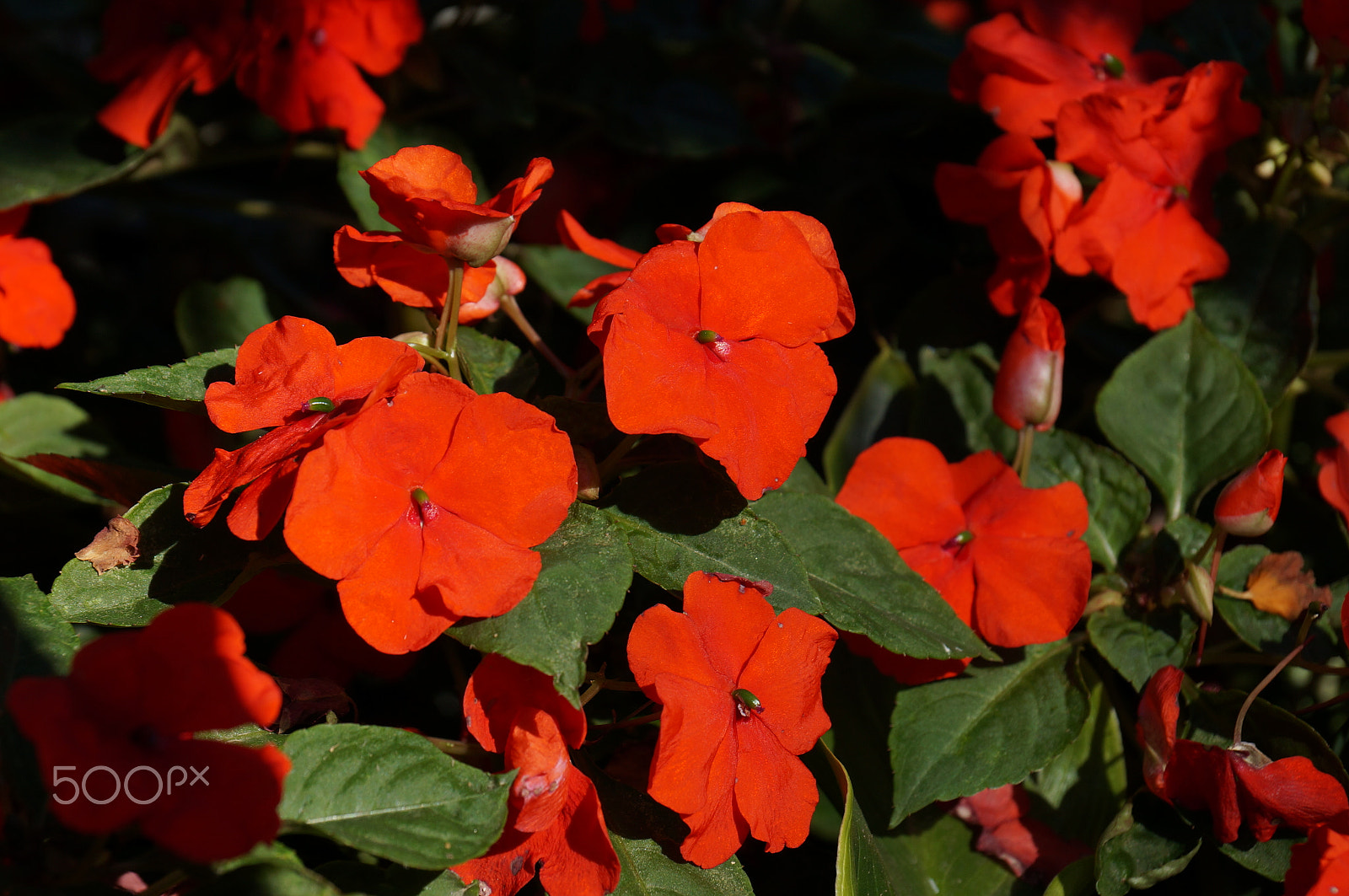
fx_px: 7580
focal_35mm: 202
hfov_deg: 10.2
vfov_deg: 6.8
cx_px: 674
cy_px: 448
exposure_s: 1/400
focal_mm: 135
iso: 100
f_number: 7.1
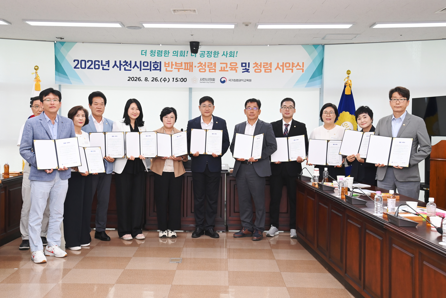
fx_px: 545
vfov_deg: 30.5
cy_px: 149
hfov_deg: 44.5
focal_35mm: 44
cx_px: 223
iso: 2500
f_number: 6.3
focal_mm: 44
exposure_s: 1/250
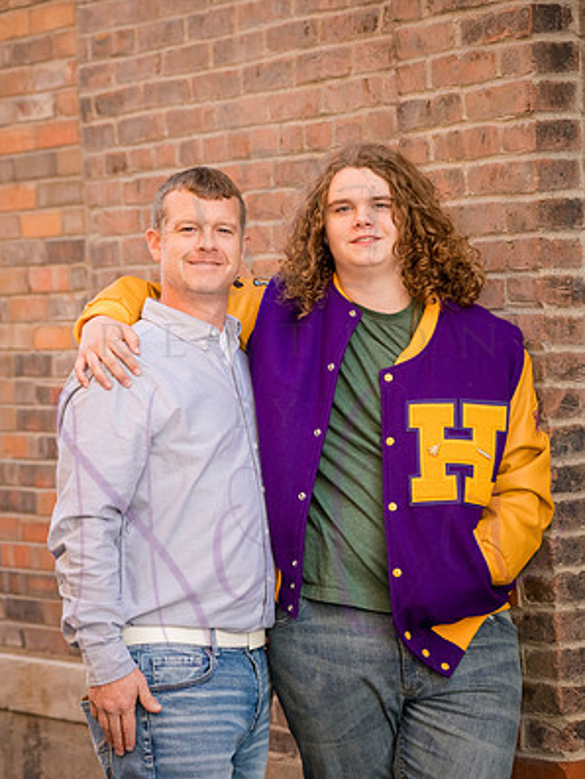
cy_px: 410
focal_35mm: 122
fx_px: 2748
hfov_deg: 12.2
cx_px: 292
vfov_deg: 16.1
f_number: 5
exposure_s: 1/400
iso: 640
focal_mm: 112
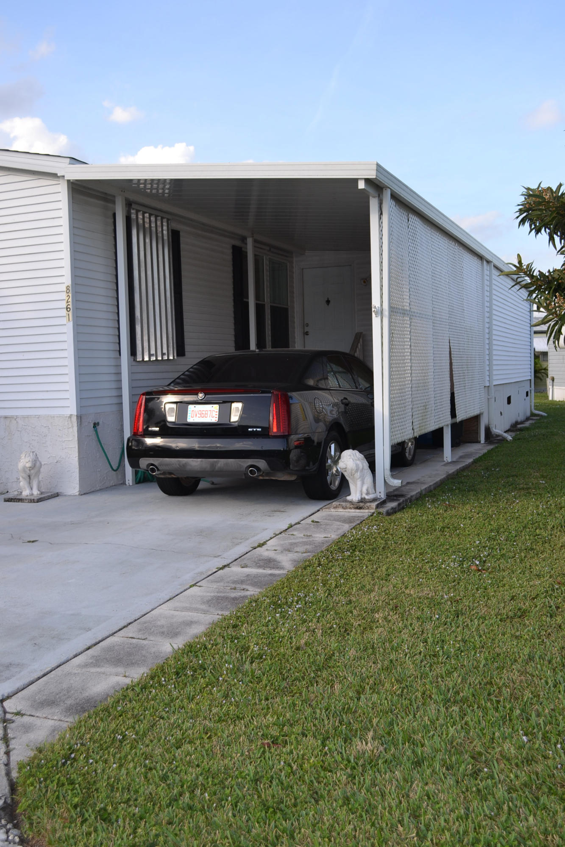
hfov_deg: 34.2
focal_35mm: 39
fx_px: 918
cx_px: 282
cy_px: 424
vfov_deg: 49.6
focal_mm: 26
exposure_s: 1/200
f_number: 5
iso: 100
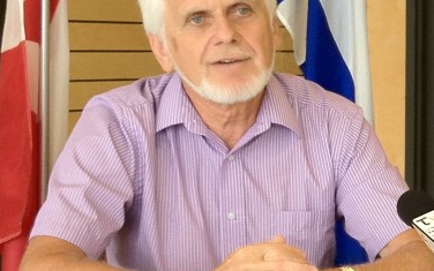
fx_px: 1680
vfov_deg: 9.2
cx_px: 669
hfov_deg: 13.8
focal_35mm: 142
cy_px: 142
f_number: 2.4
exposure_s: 1/24
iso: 64
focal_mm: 4.28
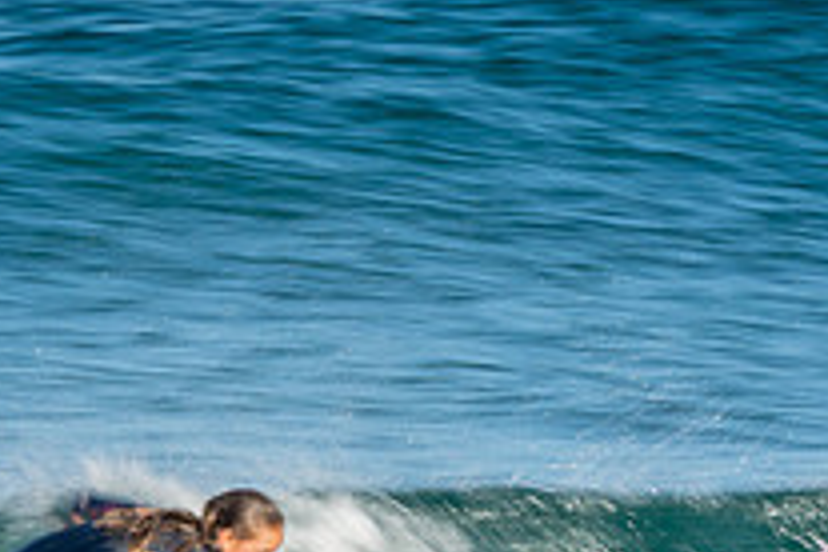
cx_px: 328
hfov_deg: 1.2
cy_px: 642
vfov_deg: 0.8
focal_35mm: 1678
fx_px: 38591
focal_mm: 400
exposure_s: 1/25
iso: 100
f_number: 25
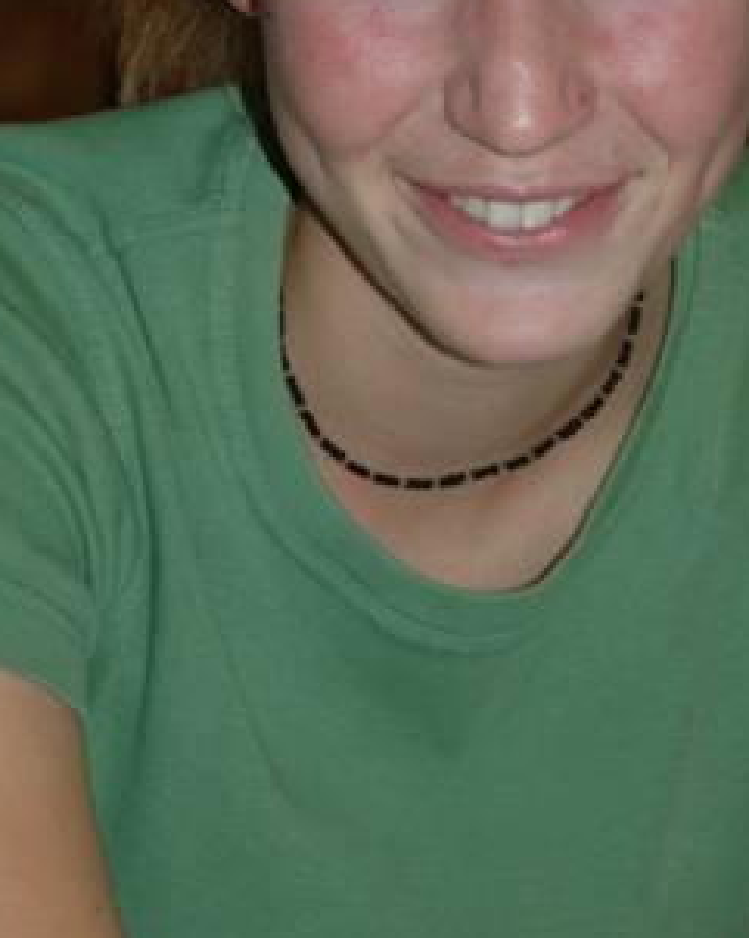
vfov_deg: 10.4
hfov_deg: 8.3
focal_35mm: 185
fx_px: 5134
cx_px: 485
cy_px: 360
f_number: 4.5
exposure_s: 1/60
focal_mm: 62
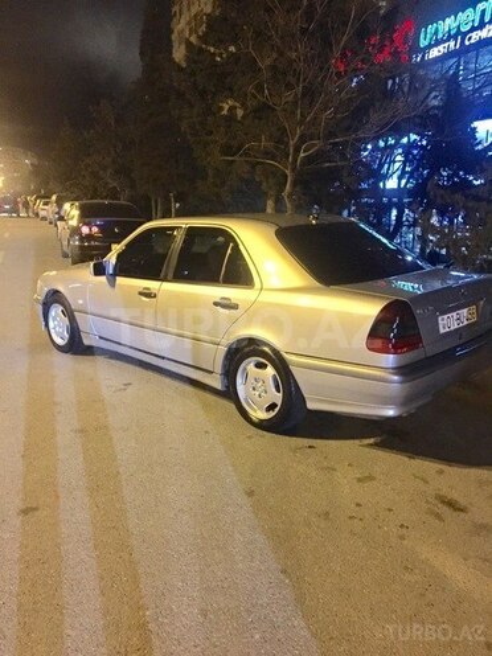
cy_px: 328
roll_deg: -1.0
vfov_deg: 61.7
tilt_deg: -13.3
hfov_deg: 48.2
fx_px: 550
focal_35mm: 29
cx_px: 246
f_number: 2.2
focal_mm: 4.15
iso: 250
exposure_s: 1/17
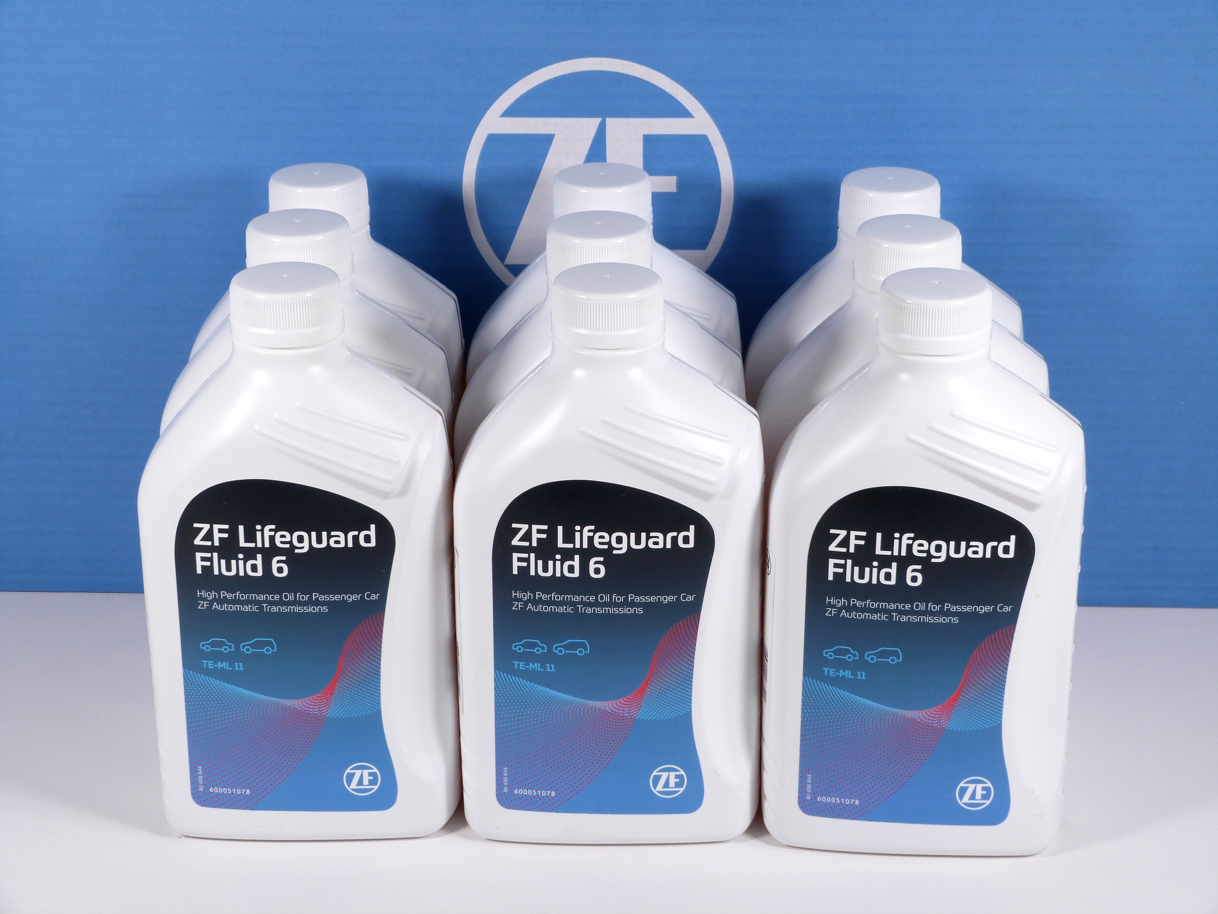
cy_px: 457
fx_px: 2393
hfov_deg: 28.6
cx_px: 609
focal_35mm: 68
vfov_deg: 21.6
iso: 100
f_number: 4
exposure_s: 1/250
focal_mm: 12.1
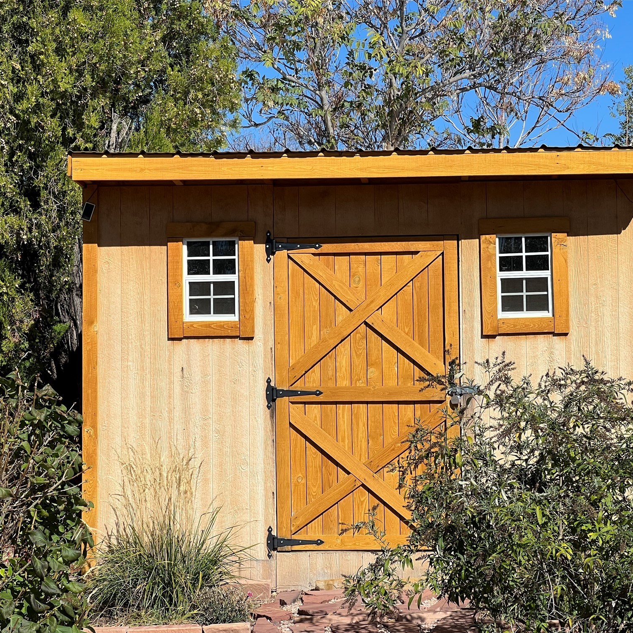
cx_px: 378
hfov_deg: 18.9
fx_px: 1903
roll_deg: +0.5
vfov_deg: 18.9
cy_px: 320
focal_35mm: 92
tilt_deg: +0.9
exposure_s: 1/995
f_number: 2.8
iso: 32
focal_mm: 9
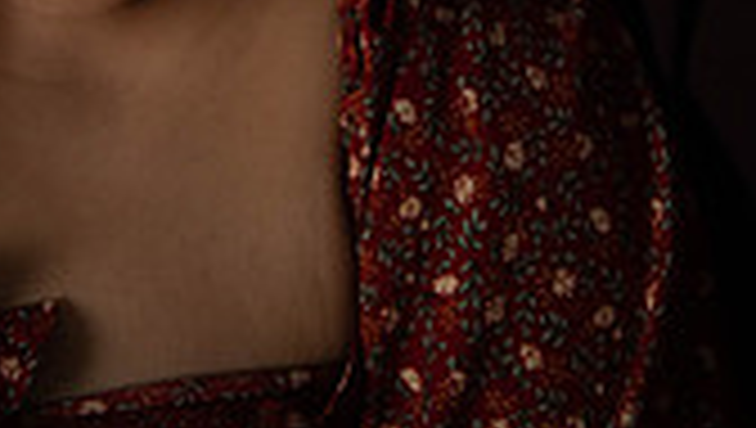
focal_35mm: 140
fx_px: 2810
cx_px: 351
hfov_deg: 15.3
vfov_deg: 8.2
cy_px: -482
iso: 640
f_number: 2.8
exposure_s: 1/60
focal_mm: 50
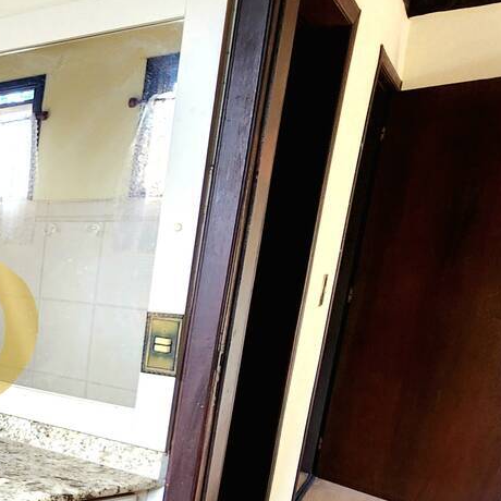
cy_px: 375
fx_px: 589
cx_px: -157
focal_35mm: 36
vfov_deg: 44.5
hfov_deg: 33.2
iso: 125
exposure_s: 1/60.2
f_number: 2.2
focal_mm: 2.2
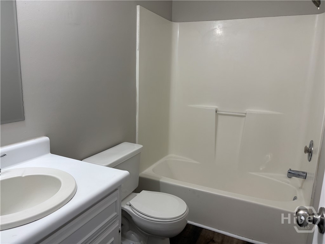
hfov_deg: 67.3
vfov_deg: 53.1
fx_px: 244
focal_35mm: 26
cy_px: 122
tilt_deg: -10.2
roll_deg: -0.8
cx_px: 162
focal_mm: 5.96
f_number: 1.6
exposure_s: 1/60
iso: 80
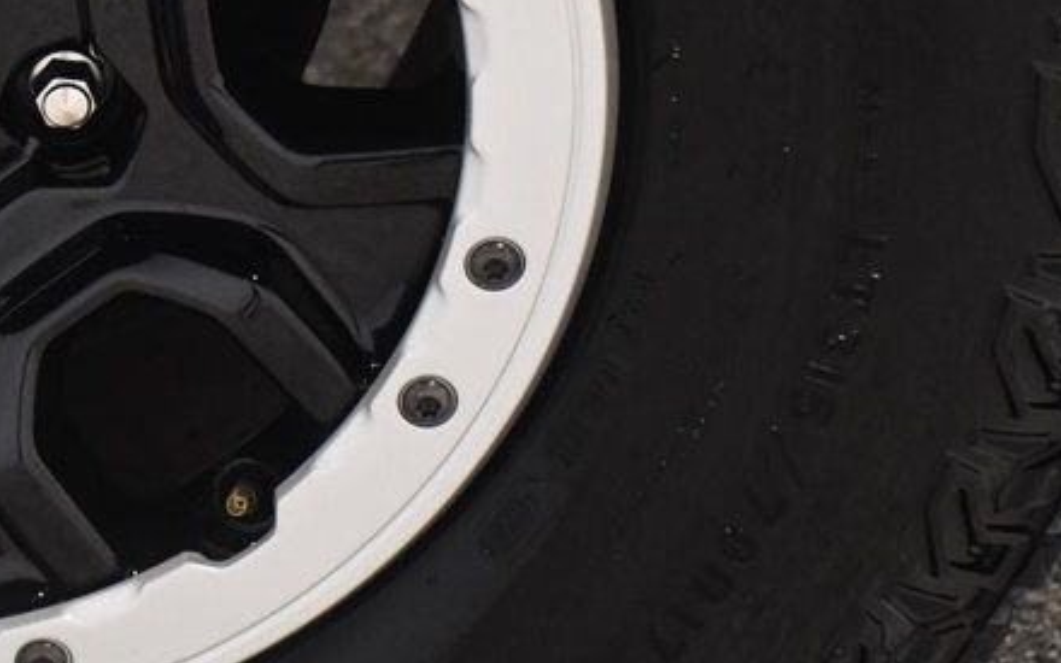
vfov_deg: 7.3
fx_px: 5147
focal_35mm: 178
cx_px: -106
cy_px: -17
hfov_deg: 11.6
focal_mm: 50
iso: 3600
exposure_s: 1/60
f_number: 4.8
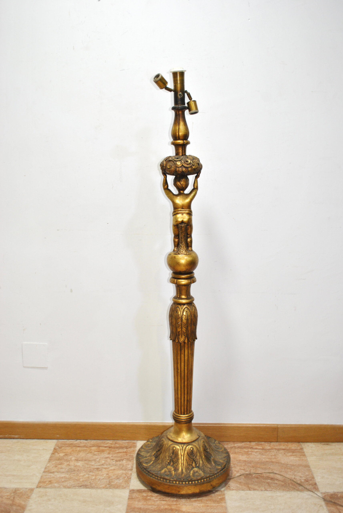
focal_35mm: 36
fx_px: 513
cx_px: 172
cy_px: 256
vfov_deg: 53.1
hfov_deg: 37.0
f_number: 4
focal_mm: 24
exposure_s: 1/13
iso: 200
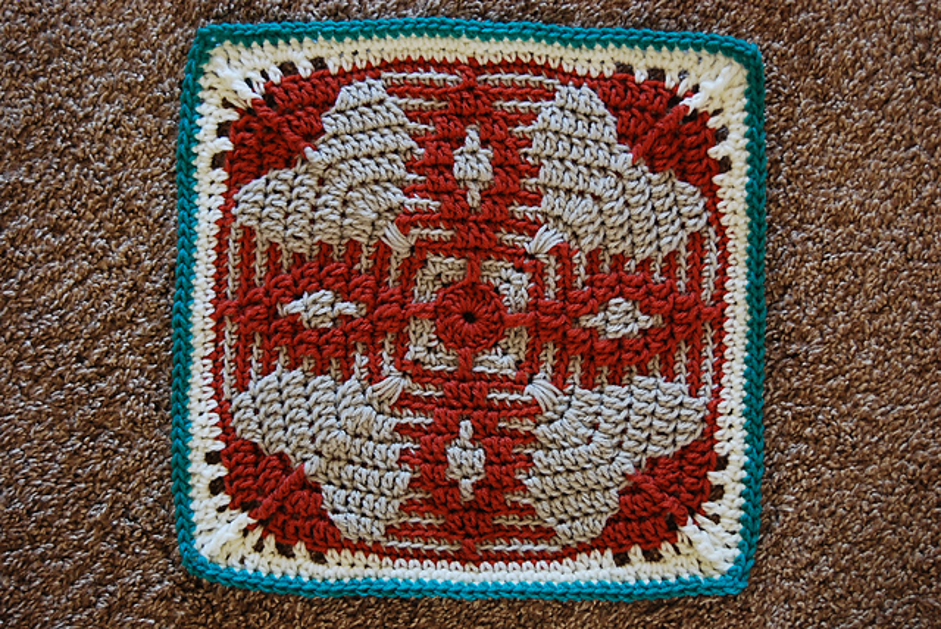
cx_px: 470
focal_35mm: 57
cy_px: 314
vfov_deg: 23.8
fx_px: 1491
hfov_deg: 35.0
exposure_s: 1/8
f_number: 4.8
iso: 400
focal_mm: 38
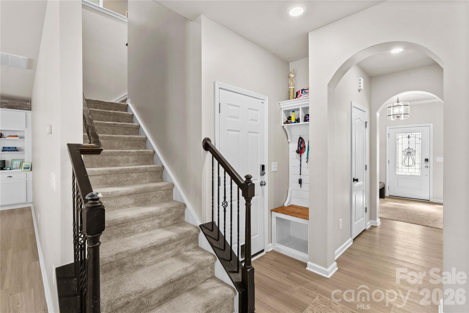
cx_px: 234
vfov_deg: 73.7
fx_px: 208
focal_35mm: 16
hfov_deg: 96.7
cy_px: 156
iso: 100
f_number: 8
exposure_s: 1.6
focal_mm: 16
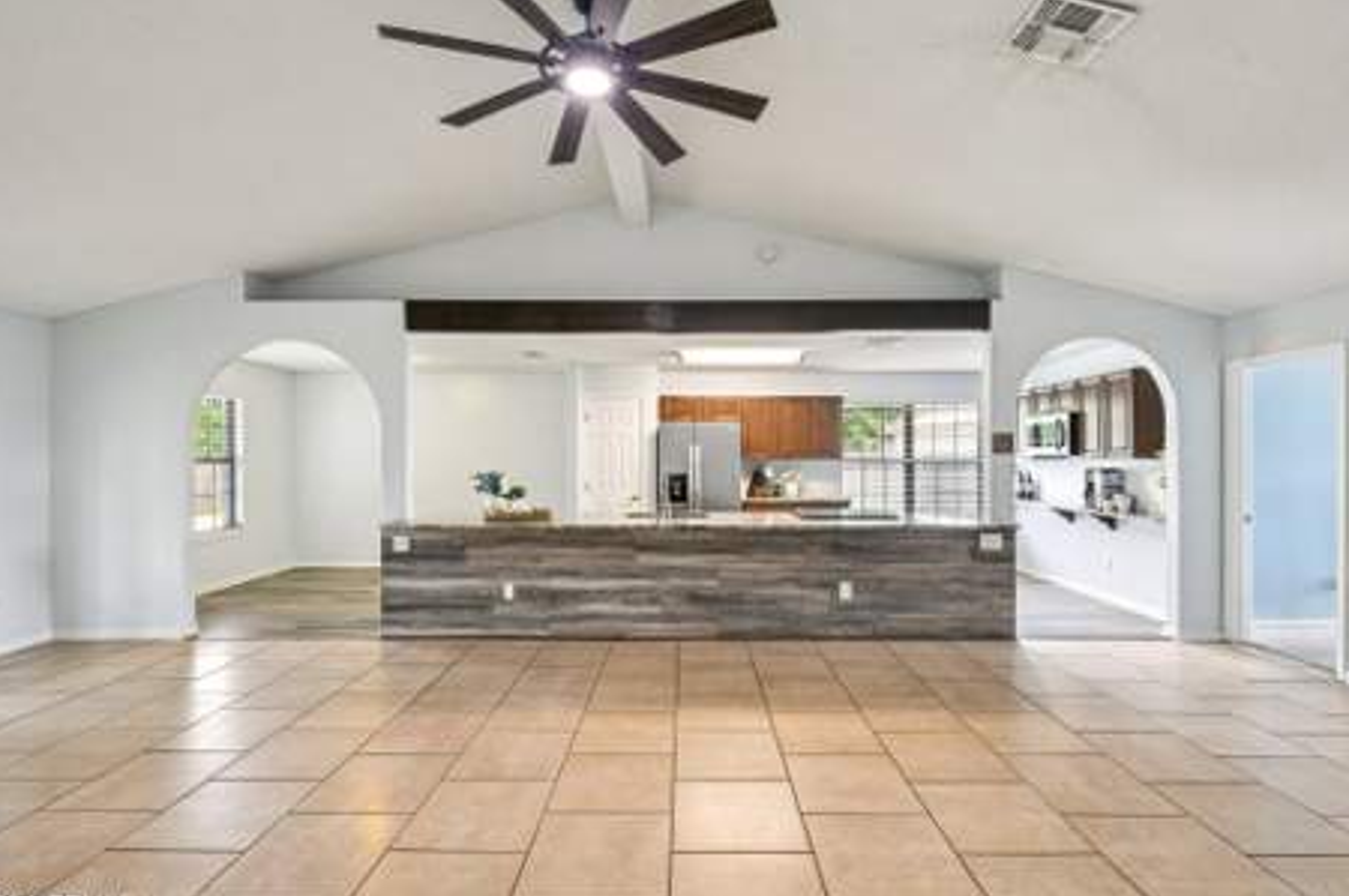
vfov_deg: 73.6
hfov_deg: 96.8
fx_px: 599
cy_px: 469
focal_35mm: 16
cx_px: 657
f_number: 8
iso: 400
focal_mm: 10
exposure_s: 1/10
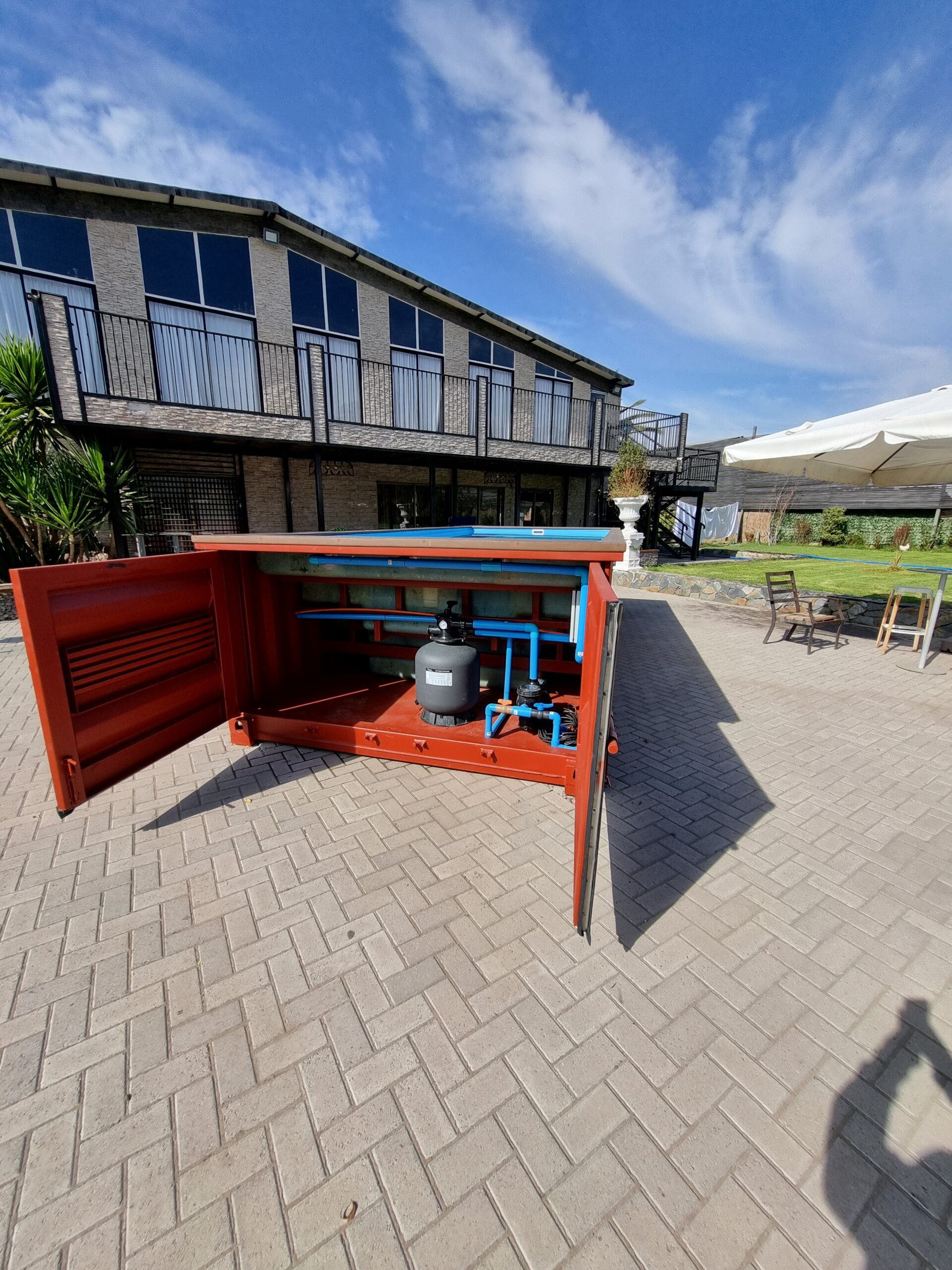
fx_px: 477
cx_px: 476
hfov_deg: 89.9
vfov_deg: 106.2
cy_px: 635
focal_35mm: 13
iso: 50
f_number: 2.2
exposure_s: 1/860
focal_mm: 1.74
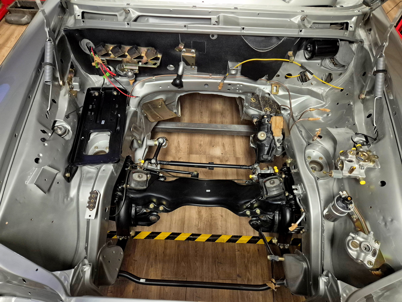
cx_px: 201
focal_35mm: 23
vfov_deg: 58.9
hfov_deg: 73.9
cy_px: 151
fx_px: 267
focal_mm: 5.4
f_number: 1.8
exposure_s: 1/100
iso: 1250
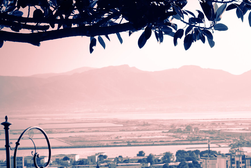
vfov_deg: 8.5
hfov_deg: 12.7
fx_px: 1115
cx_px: 248
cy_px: 158
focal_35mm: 160
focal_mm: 50
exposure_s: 1/80
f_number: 11
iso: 100
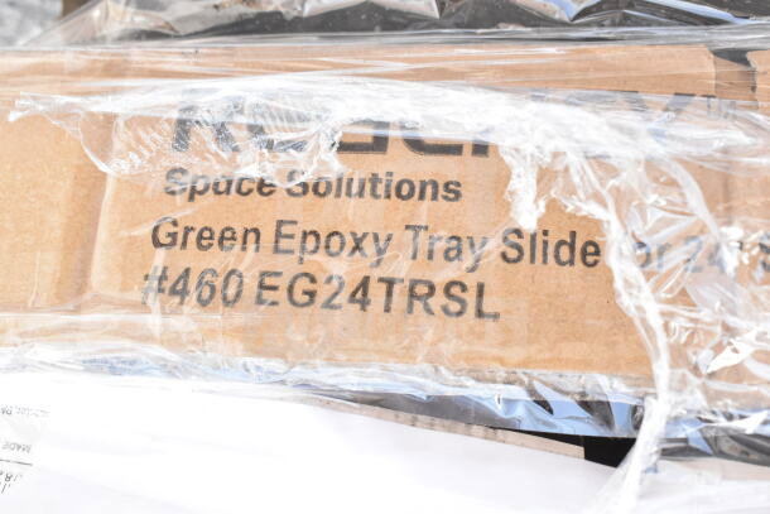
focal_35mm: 51
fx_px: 1091
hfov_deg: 38.9
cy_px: 257
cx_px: 385
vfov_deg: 26.5
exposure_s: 1/320
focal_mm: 34
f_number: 9
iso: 1600
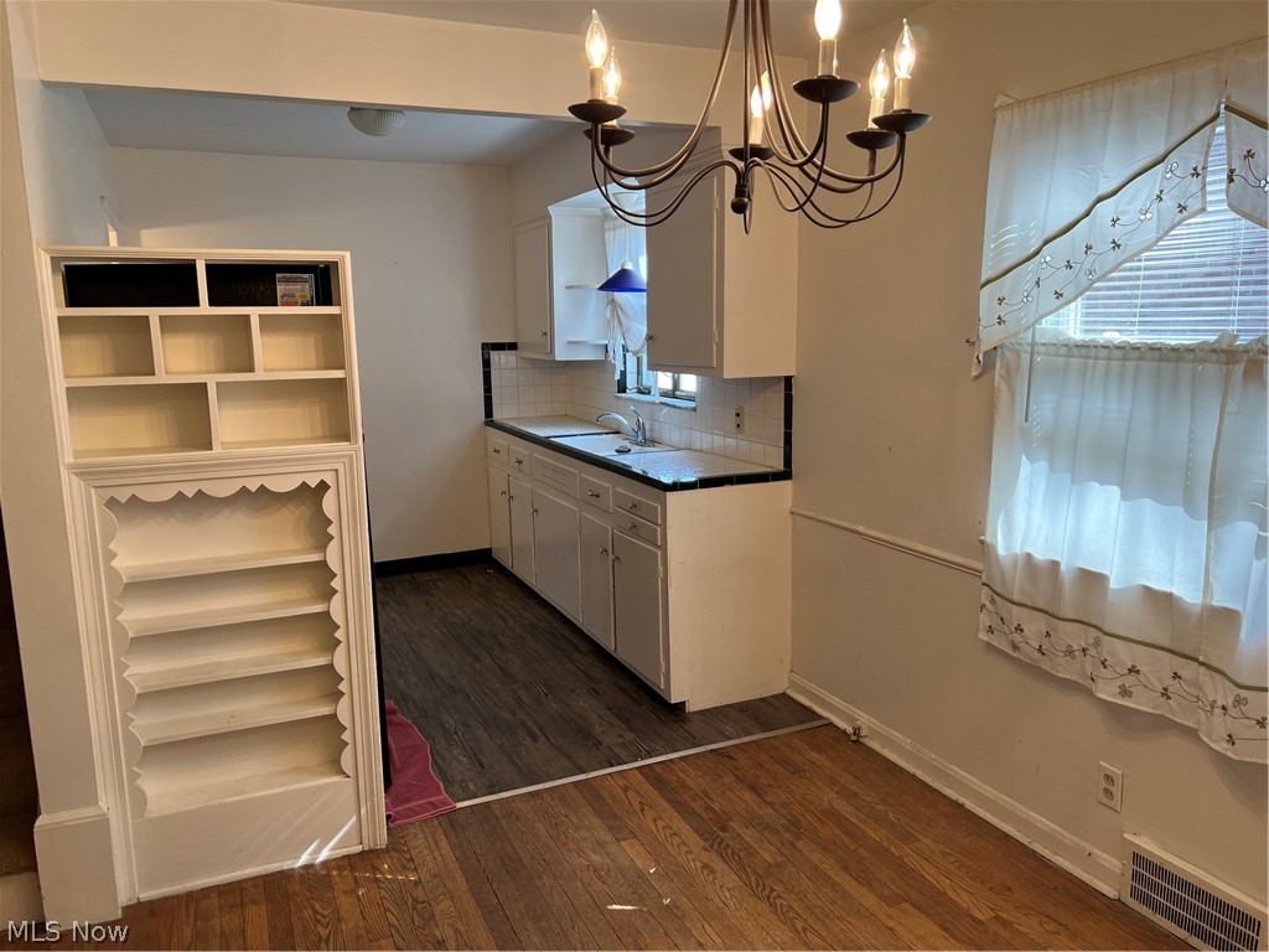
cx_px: 634
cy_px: 476
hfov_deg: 67.3
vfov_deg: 53.1
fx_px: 953
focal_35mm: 26
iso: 64
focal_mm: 5.7
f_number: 1.5
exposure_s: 1/127
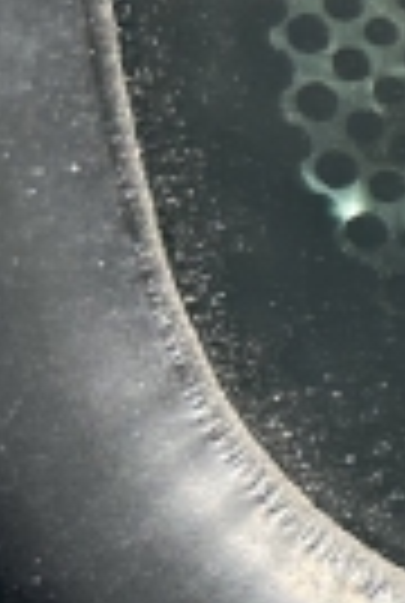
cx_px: 1364
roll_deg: -1.7
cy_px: 230
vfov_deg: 12.7
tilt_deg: -12.9
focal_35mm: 161
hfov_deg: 7.2
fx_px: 2703
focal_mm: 5.7
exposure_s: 1/1934
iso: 50
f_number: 1.5
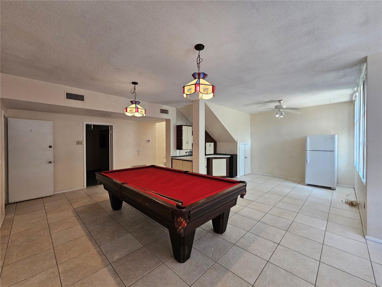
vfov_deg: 89.9
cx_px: 191
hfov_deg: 106.2
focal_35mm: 13
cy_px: 144
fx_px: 143
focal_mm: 2.2
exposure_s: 1/60
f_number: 2.2
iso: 250
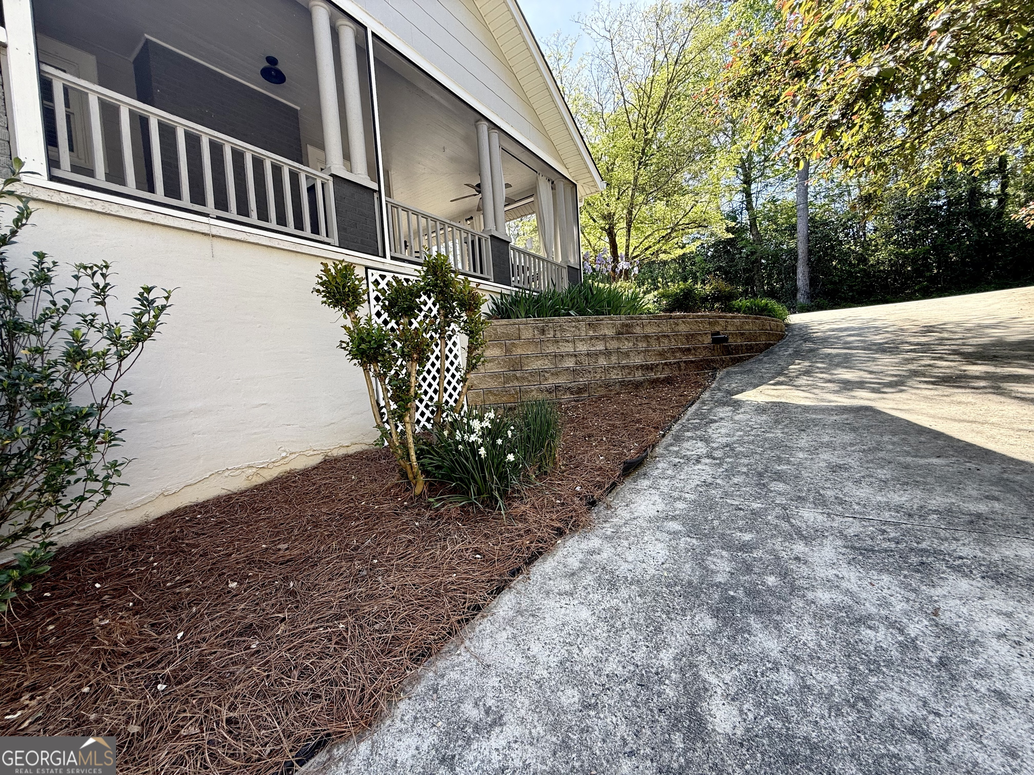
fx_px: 418
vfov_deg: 85.7
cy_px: 388
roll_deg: +4.3
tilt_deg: -1.4
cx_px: 517
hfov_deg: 102.1
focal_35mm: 14
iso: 50
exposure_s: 1/152
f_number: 2.2
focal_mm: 2.22
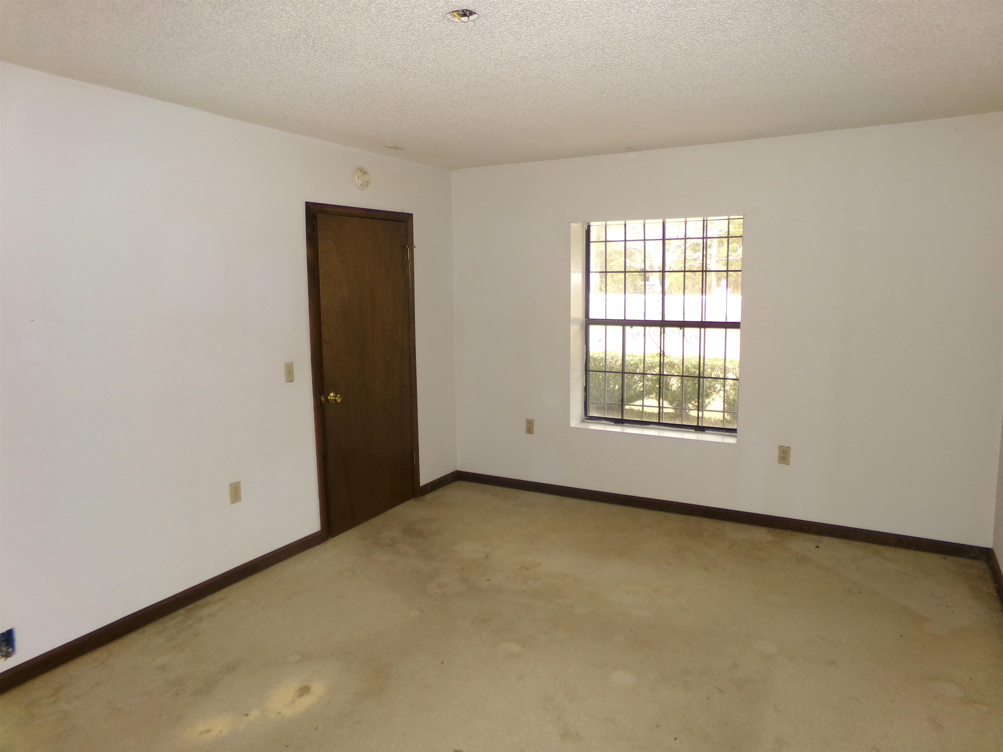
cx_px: 502
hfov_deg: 71.6
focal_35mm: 24
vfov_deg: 56.8
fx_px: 695
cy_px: 376
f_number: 3.7
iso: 250
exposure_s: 1/34
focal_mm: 4.3
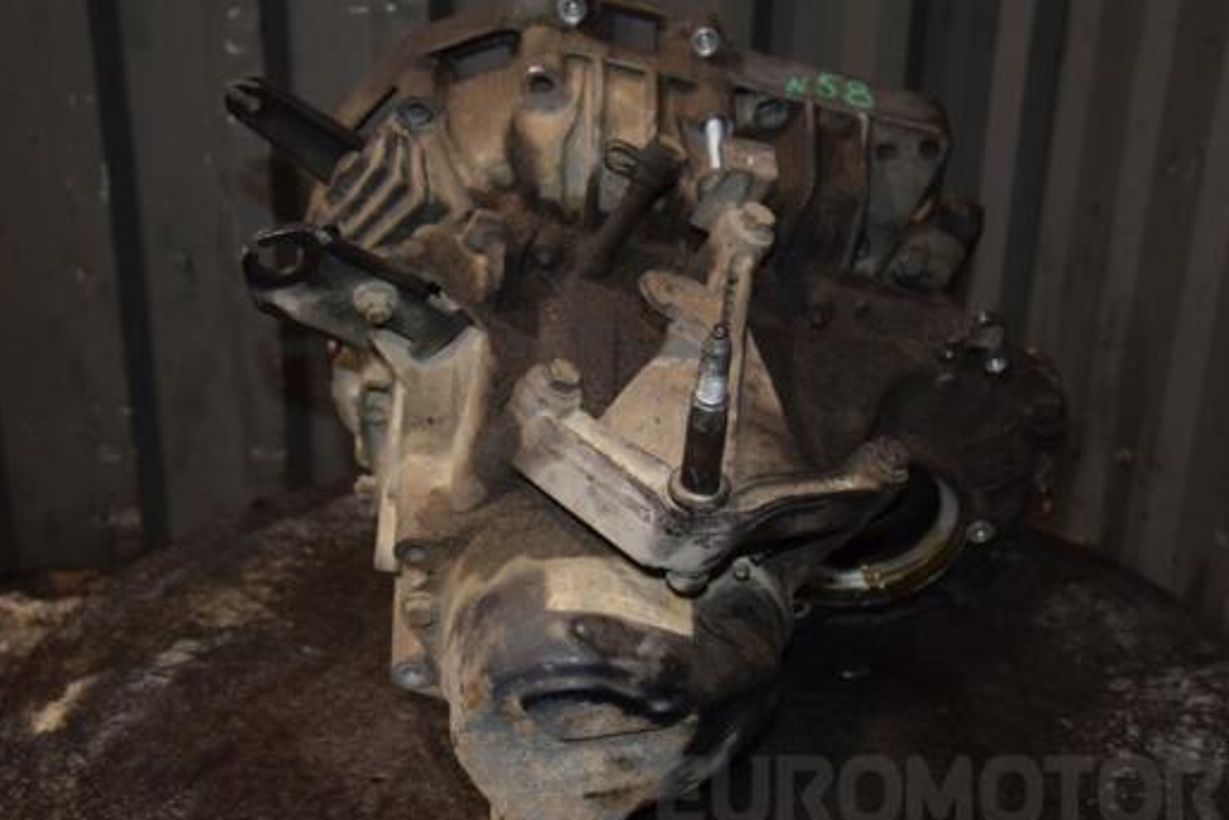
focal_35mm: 49
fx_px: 1673
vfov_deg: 27.5
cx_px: 612
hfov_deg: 40.3
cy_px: 473
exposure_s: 1/100
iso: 800
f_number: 4
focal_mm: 28
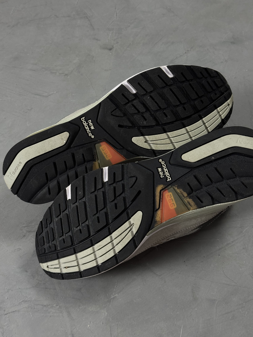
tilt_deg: -54.1
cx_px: 126
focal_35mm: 48
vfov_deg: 39.7
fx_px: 468
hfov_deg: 30.3
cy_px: 168
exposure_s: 1/60
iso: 160
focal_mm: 6.76
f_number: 1.78
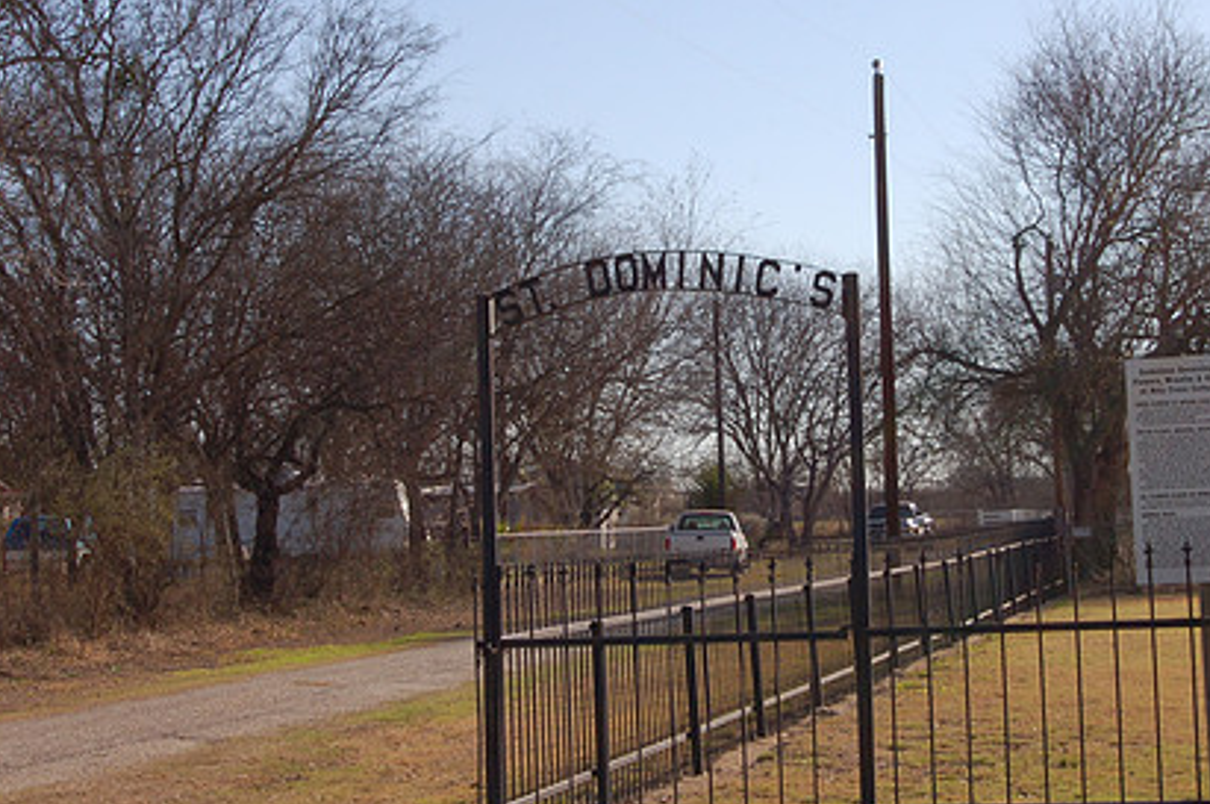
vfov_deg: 15.3
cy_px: 280
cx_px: 668
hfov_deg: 22.9
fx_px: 2988
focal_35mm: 89
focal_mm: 42
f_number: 18
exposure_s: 1/160
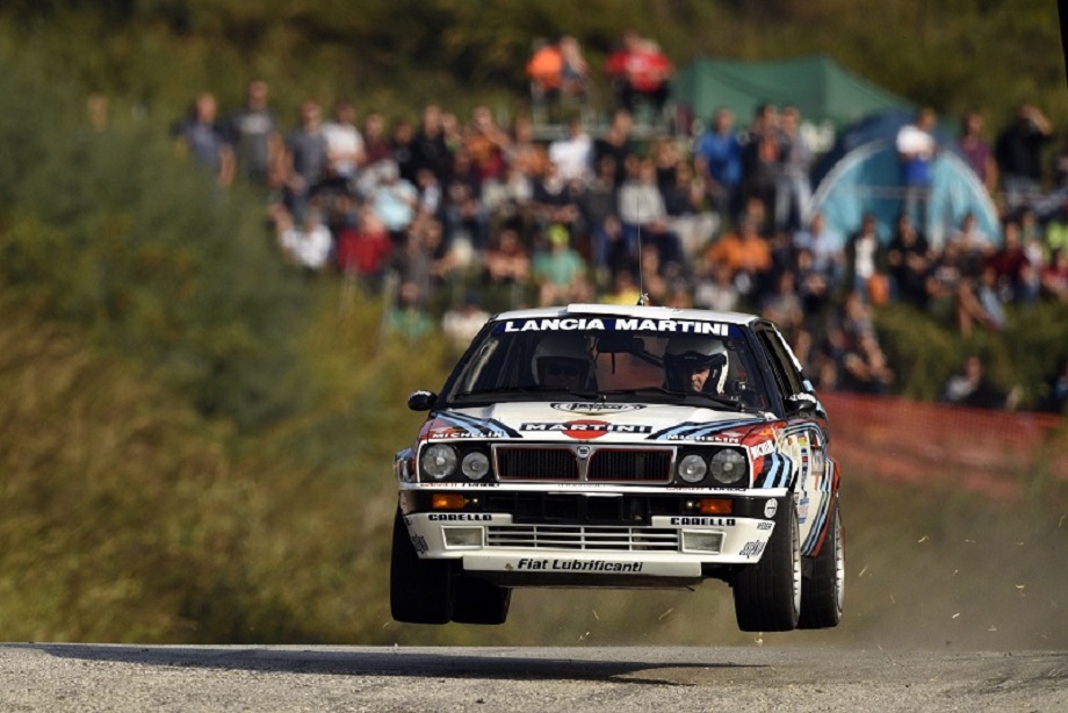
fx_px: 20772
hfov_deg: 2.9
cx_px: 534
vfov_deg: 2.0
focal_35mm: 700
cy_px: 356
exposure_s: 1/3200
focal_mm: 700
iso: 500
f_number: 5.6
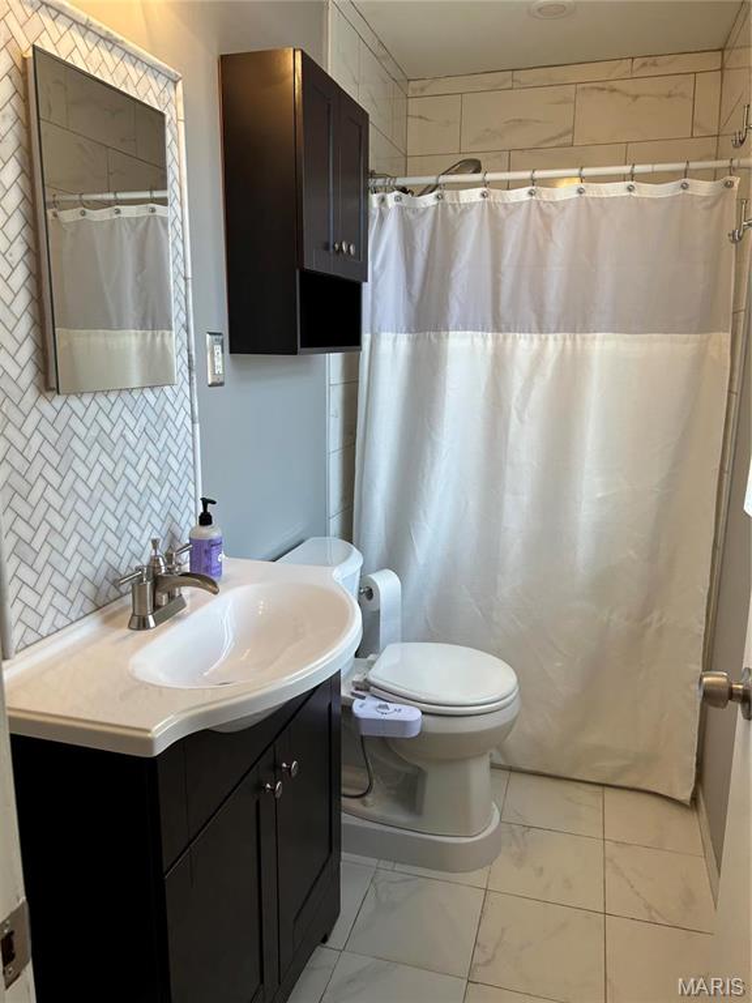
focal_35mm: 26
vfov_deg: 67.3
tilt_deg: -11.7
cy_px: 502
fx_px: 753
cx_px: 376
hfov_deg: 53.1
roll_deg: +0.1
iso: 40
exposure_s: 1/120
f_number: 1.5
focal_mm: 5.7
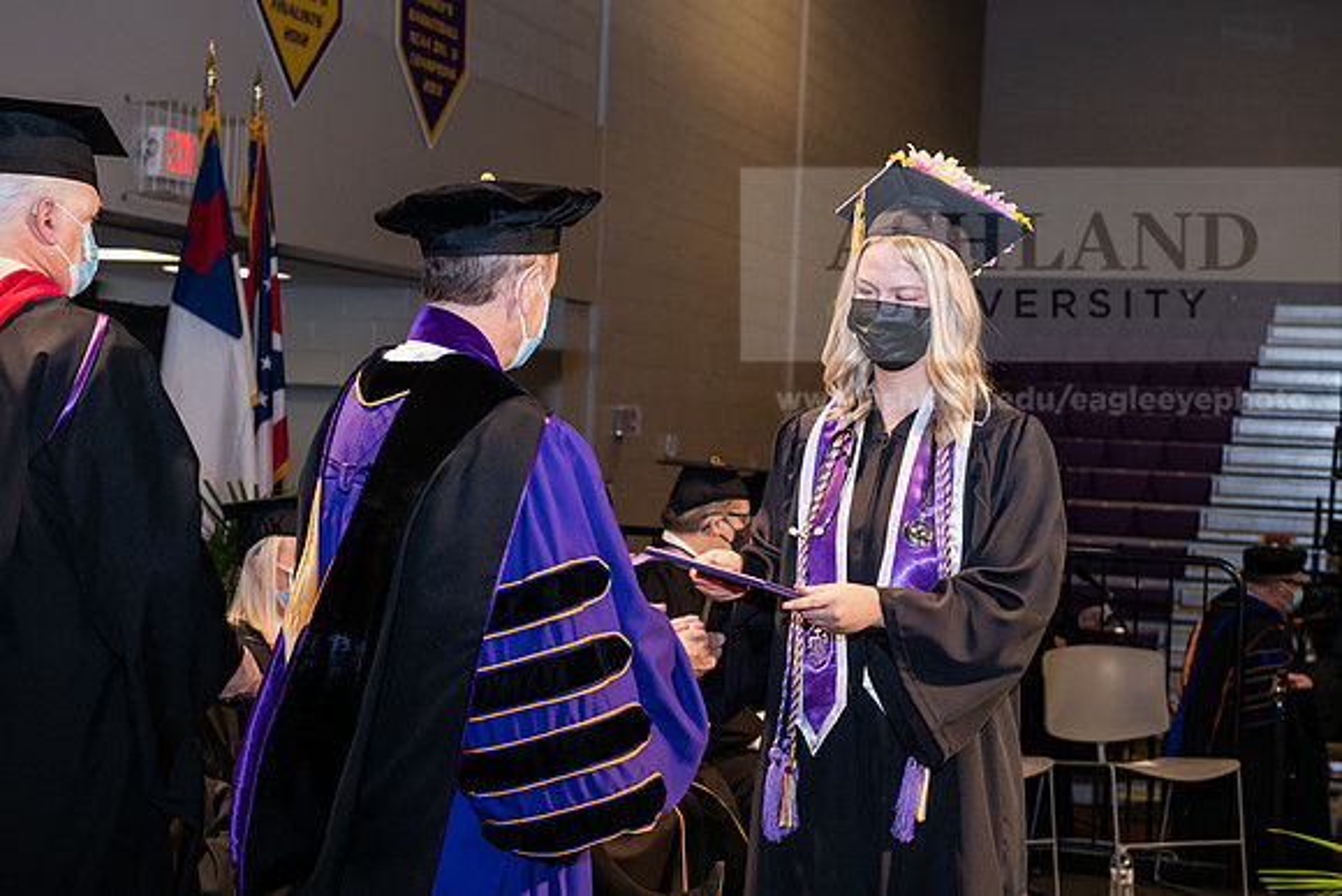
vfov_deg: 20.6
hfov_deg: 30.5
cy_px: 448
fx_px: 2461
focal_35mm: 66
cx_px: 671
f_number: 6.3
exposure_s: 1/200
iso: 1600
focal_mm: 66
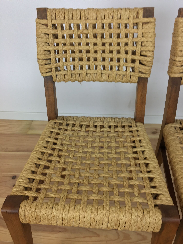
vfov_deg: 61.7
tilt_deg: -35.3
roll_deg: +0.3
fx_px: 204
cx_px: 92
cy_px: 122
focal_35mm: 29
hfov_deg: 48.2
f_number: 2.2
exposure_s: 1/33
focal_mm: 4.15
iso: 40
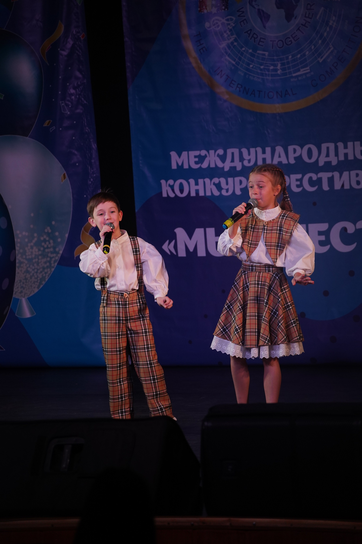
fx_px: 2594
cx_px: 181
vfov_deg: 11.9
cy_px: 272
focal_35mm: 172
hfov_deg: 8.0
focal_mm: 172
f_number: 5.6
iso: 2000
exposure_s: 1/400
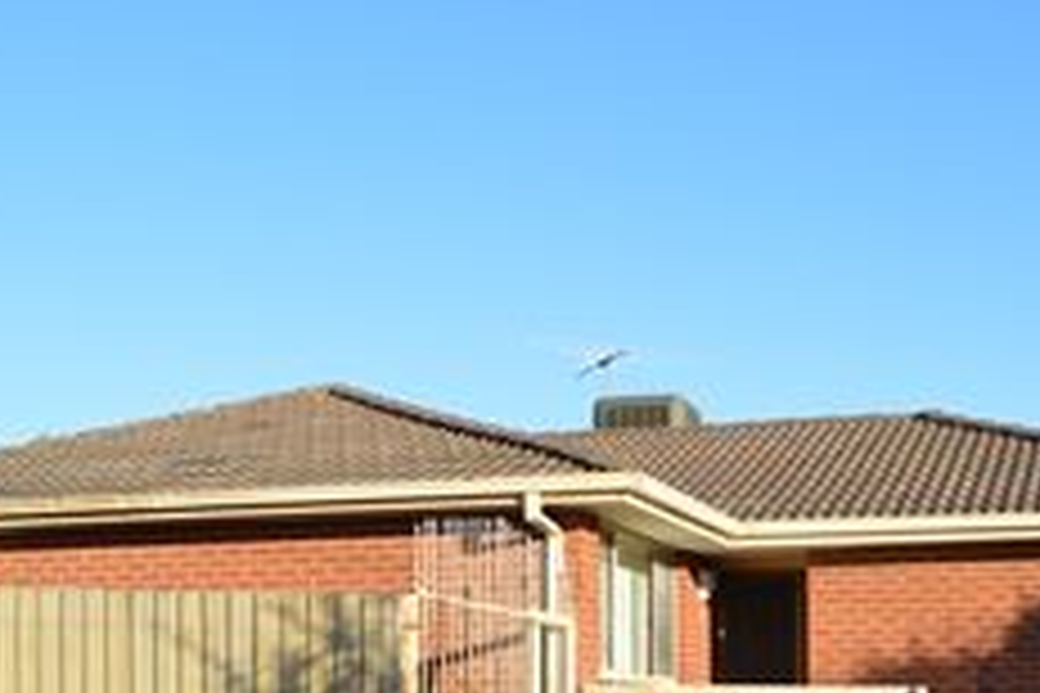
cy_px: 619
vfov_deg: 21.8
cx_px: 594
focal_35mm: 61
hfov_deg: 32.8
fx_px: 1762
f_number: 6.3
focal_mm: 20
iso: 100
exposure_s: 1/160
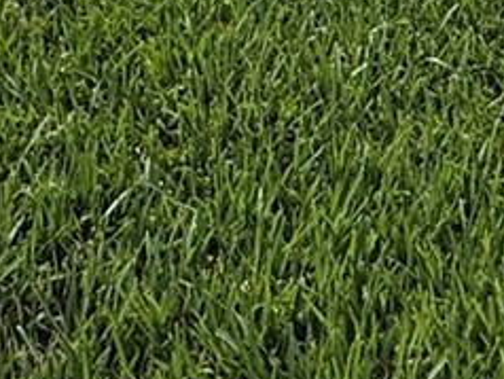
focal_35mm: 94
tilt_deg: +0.3
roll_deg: -0.9
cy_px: -809
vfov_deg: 10.4
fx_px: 1370
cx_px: 248
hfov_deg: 20.8
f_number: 2.2
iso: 50
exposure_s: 1/1259
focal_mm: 2.22
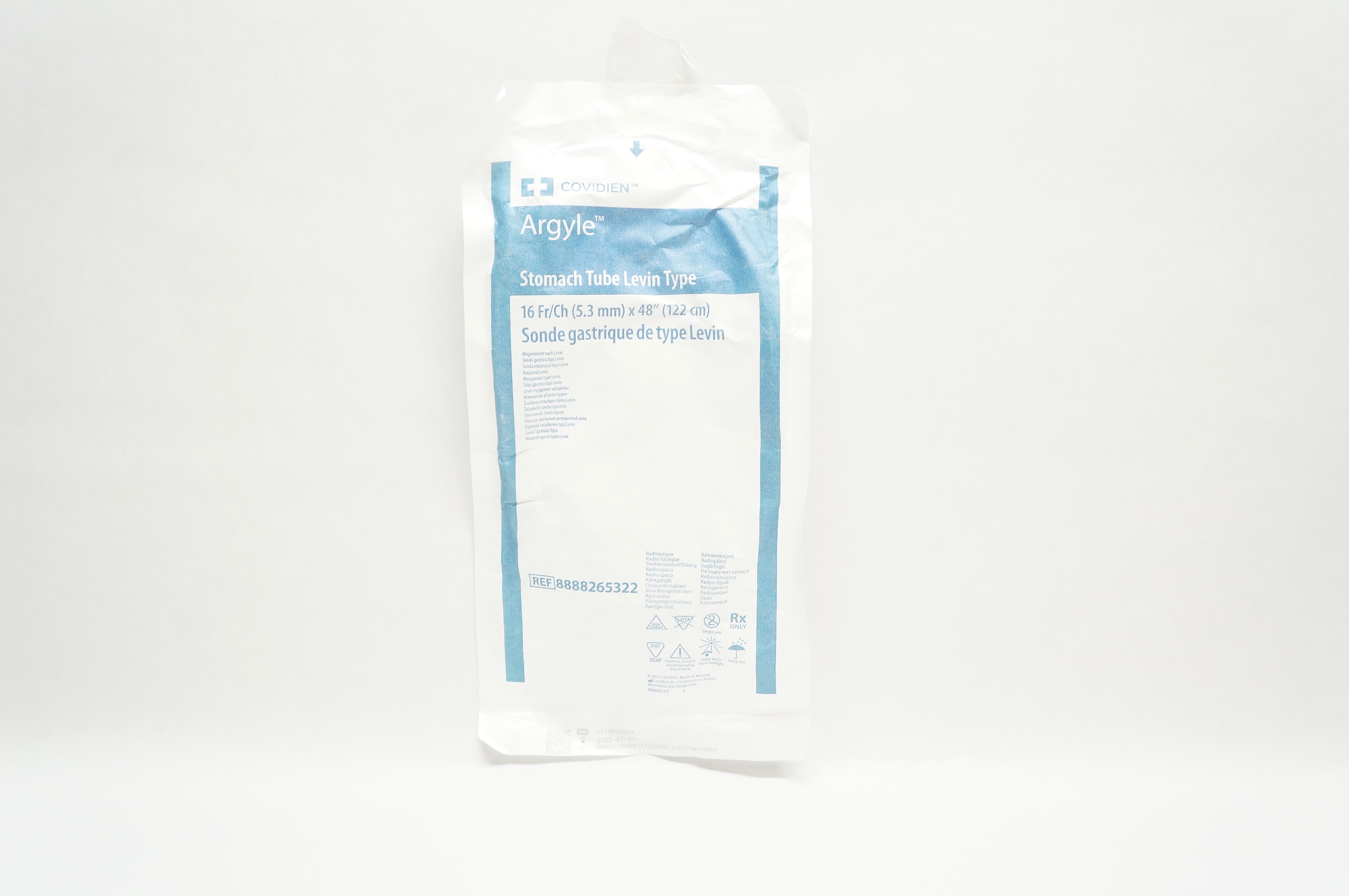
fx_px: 1123
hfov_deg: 62.0
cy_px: 448
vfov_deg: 43.5
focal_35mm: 30
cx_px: 674
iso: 800
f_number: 6.3
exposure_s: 1/60
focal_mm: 20
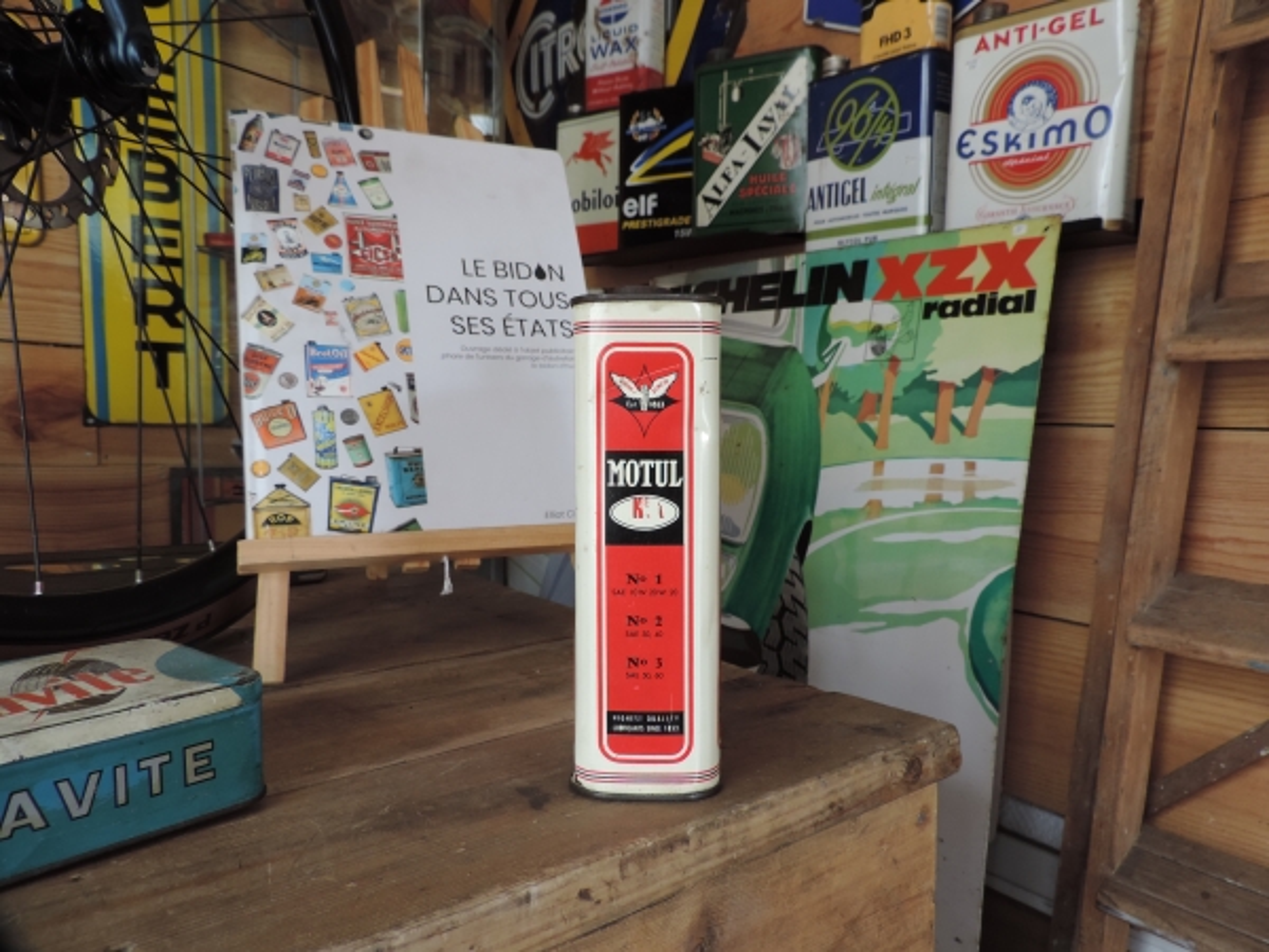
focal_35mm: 24
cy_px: 476
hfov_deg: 71.6
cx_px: 634
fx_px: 880
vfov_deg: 56.8
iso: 125
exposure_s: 1/30
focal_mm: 4.3
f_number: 3
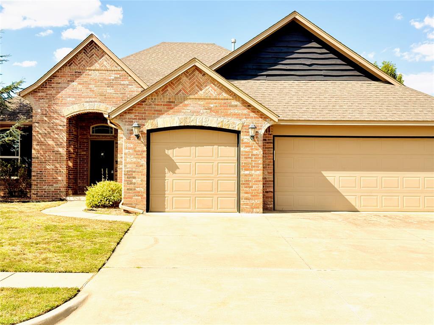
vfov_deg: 40.7
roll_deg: +0.0
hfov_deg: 52.6
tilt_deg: +1.4
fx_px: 439
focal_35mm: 35
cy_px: 162
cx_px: 217
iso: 64
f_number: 1.78
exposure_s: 1/3497
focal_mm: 6.76
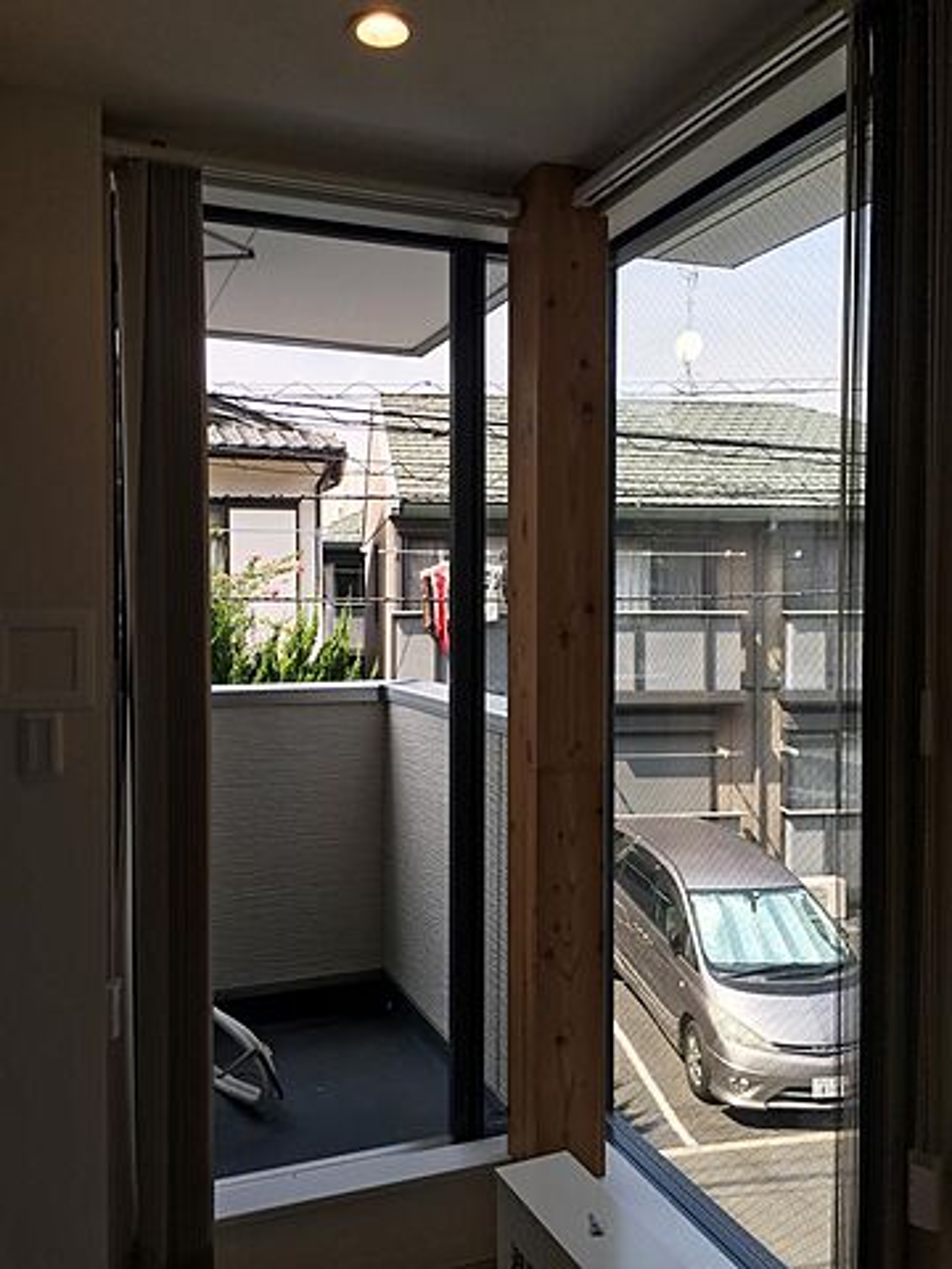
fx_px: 1063
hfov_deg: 48.2
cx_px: 476
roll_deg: -0.9
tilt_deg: +0.7
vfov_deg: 61.7
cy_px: 634
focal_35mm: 29
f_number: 2.2
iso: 25
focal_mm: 4.15
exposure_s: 1/569
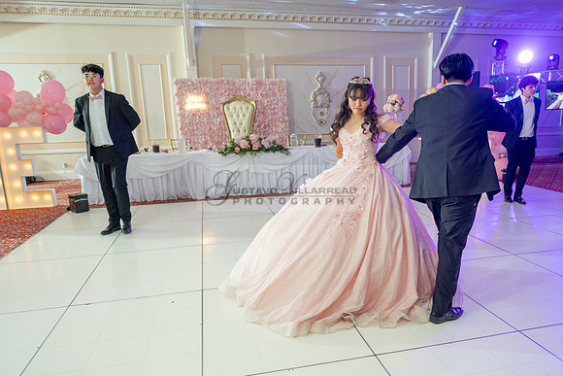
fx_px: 435
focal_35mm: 28
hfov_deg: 65.5
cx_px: 323
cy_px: 216
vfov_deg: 46.6
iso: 400
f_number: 2.8
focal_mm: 24
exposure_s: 1/100
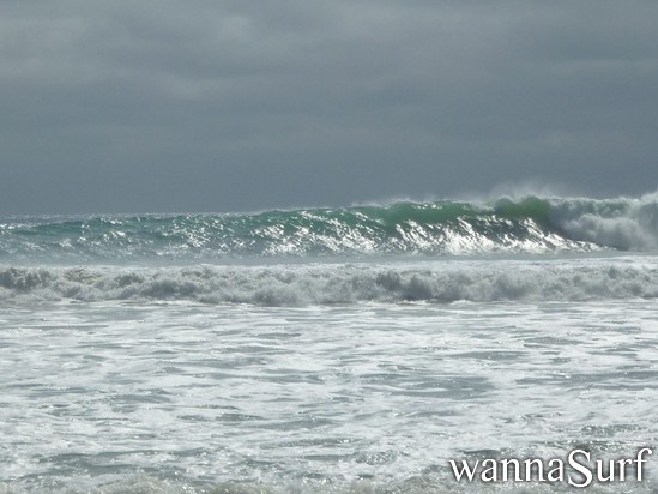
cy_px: 247
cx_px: 329
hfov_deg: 20.0
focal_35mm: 98
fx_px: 1863
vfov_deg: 15.1
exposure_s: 1/200
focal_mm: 17.5
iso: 100
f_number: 18
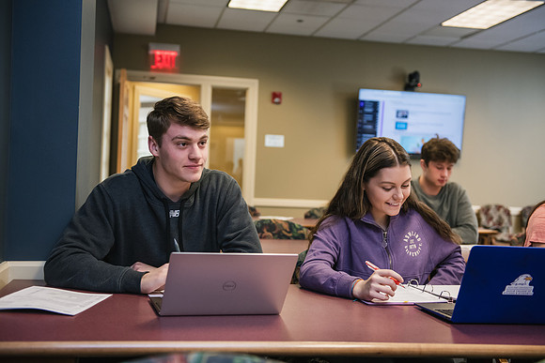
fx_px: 727
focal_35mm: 48
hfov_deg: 41.1
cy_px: 182
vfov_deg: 28.1
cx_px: 272
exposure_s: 1/200
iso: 1250
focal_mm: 48
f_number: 3.2
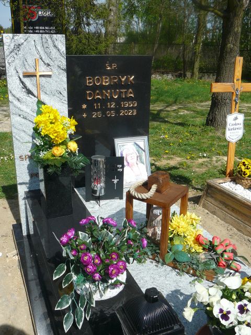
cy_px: 168
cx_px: 126
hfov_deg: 40.7
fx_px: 338
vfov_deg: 52.6
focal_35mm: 35
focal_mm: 5.2
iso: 80
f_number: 5
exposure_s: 1/500
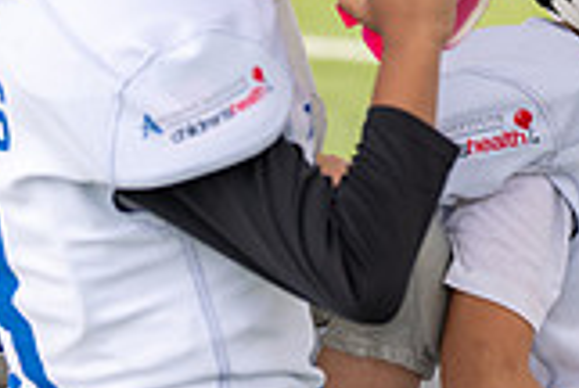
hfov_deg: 8.1
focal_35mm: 252
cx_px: 640
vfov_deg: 5.5
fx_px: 4060
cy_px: 128
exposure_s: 1/640
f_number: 2.8
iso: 160
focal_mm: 70
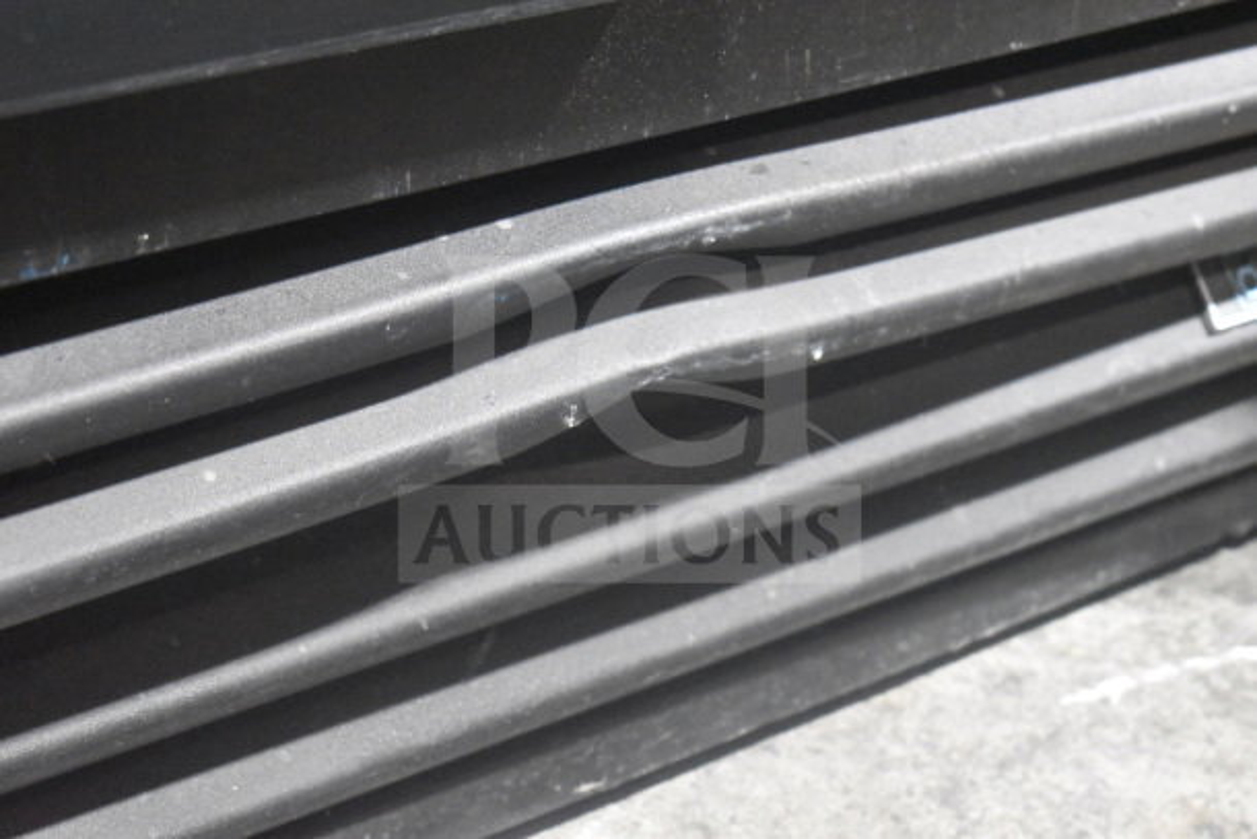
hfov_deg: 24.6
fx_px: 2881
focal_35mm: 82
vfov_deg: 16.6
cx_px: 628
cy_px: 420
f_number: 5.6
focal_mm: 55
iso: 11400
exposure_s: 1/100
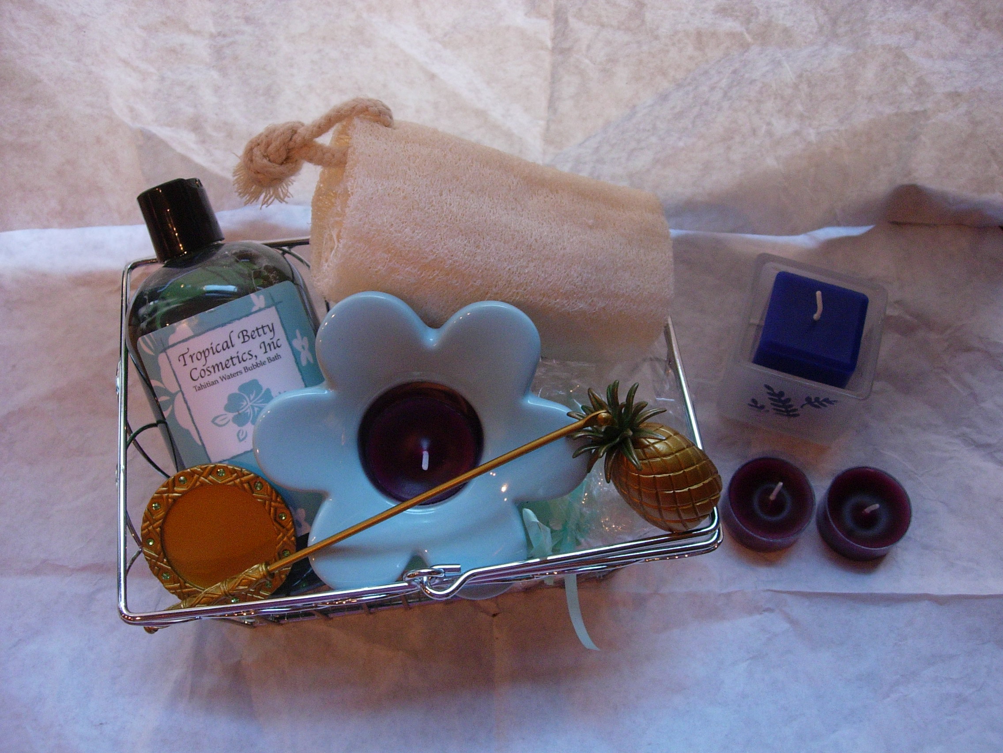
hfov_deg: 49.0
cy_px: 376
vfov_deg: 37.7
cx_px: 502
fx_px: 1101
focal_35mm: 38
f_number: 2.8
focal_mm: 7.8
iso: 200
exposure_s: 1/23.9
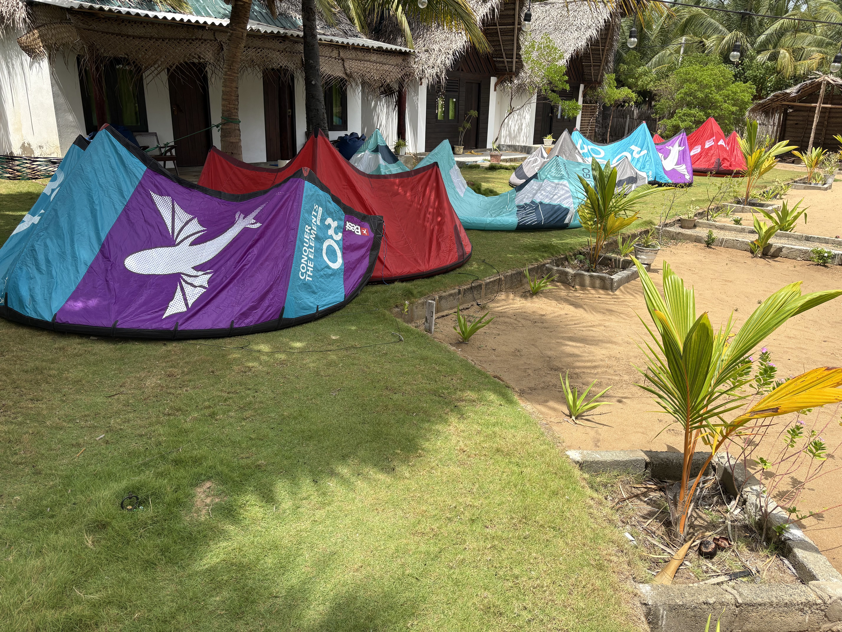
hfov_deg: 67.3
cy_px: 316
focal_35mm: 26
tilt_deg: -17.8
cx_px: 421
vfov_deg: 53.1
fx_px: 632
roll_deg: -0.8
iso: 50
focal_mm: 5.96
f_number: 1.6
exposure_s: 1/1848
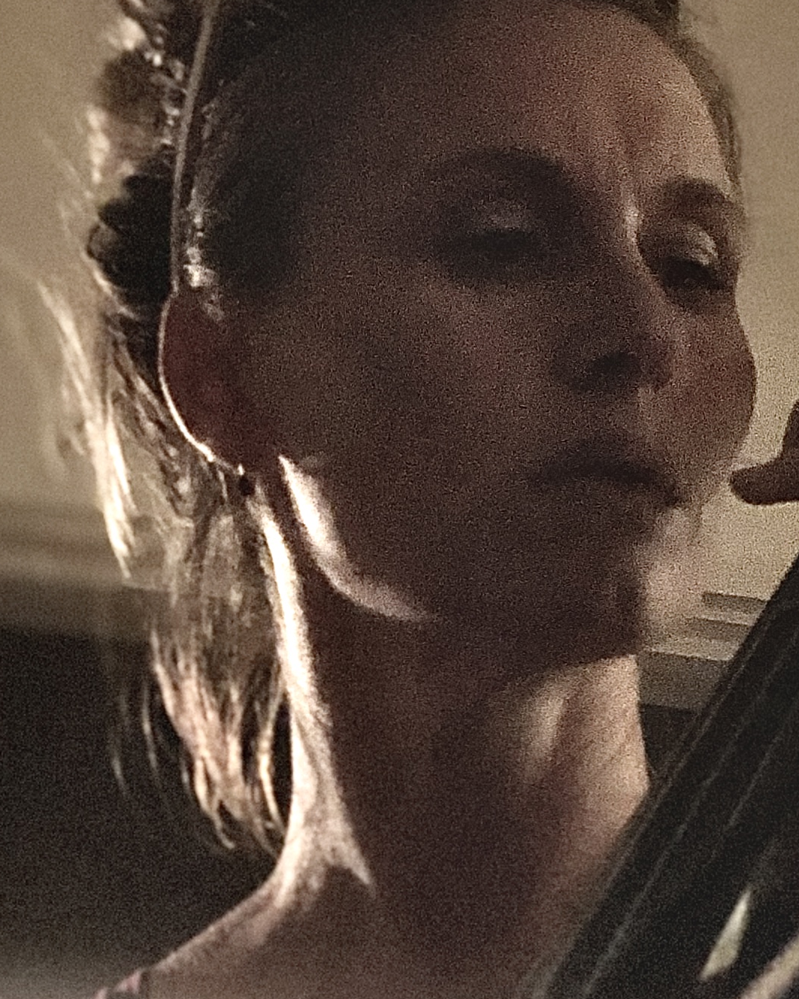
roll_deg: -1.7
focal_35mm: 154
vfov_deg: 12.1
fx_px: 4553
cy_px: 1340
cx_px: 442
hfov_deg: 10.0
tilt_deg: +19.7
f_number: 2.4
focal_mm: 6
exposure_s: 1/8
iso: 250
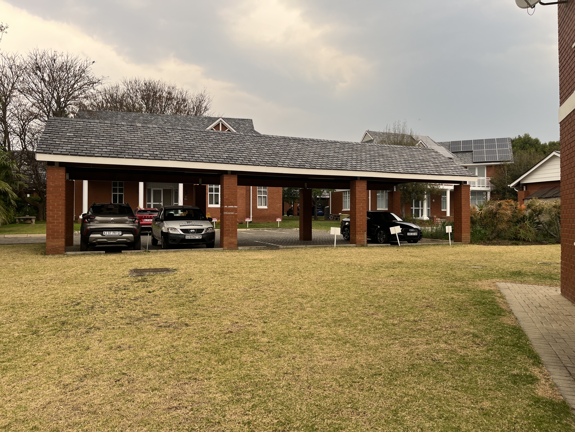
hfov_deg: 67.3
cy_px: 216
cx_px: 288
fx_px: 432
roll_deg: +0.1
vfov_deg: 53.1
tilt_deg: +0.0
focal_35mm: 26
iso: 40
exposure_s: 1/191
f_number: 1.6
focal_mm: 5.1
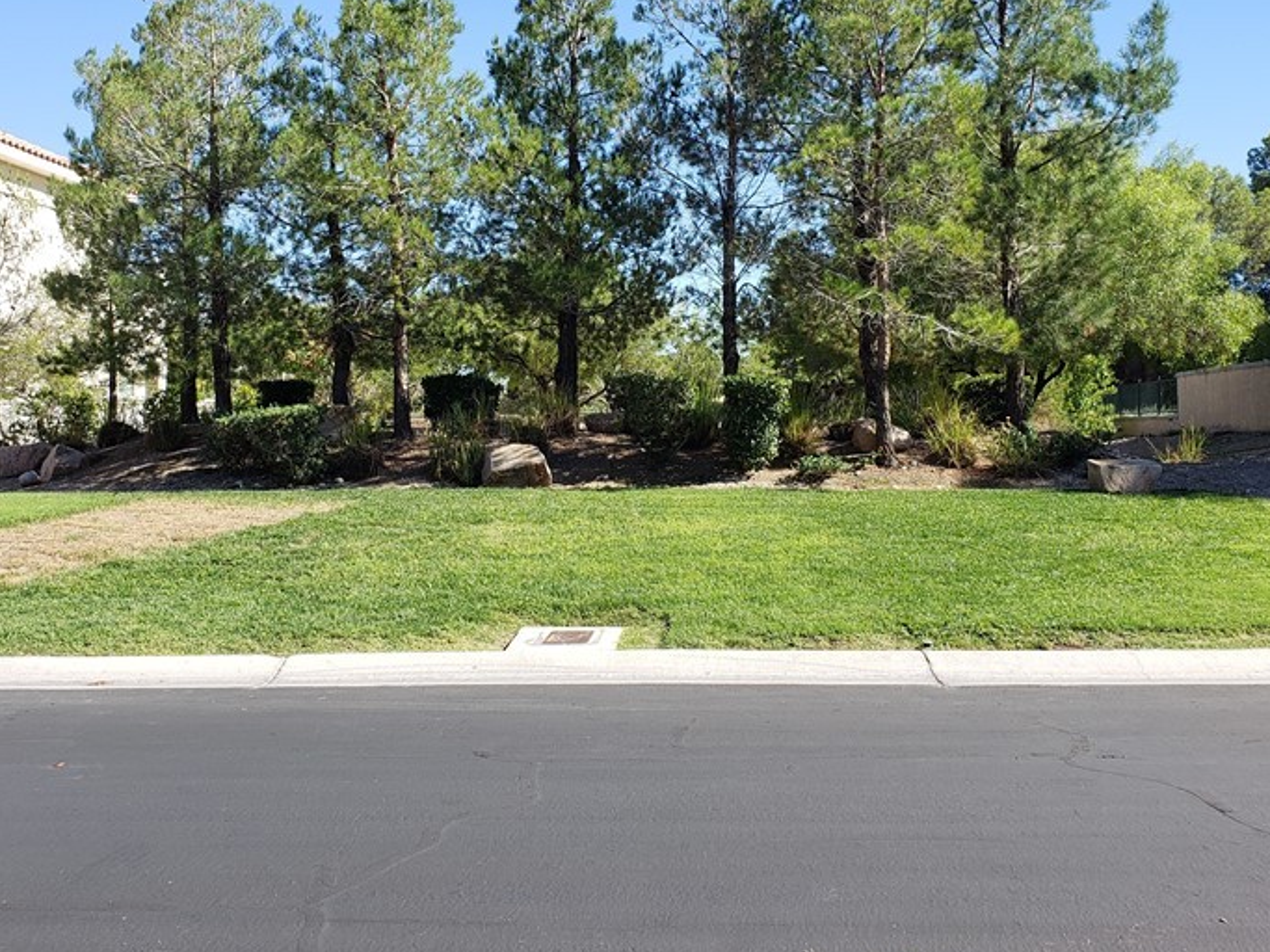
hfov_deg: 47.9
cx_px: 621
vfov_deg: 36.6
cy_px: 346
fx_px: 1431
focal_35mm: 39
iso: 50
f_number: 2.4
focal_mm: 4.3
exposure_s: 1/682
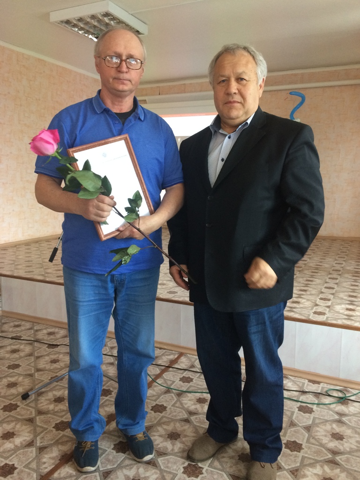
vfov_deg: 61.7
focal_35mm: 29
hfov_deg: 48.2
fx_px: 402
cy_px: 240
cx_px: 180
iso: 200
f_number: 2.2
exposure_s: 1/33
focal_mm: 4.15
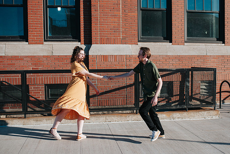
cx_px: 137
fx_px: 272
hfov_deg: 45.7
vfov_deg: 31.6
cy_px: 77
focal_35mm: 42
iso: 125
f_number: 3.2
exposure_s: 1/1250
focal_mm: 35
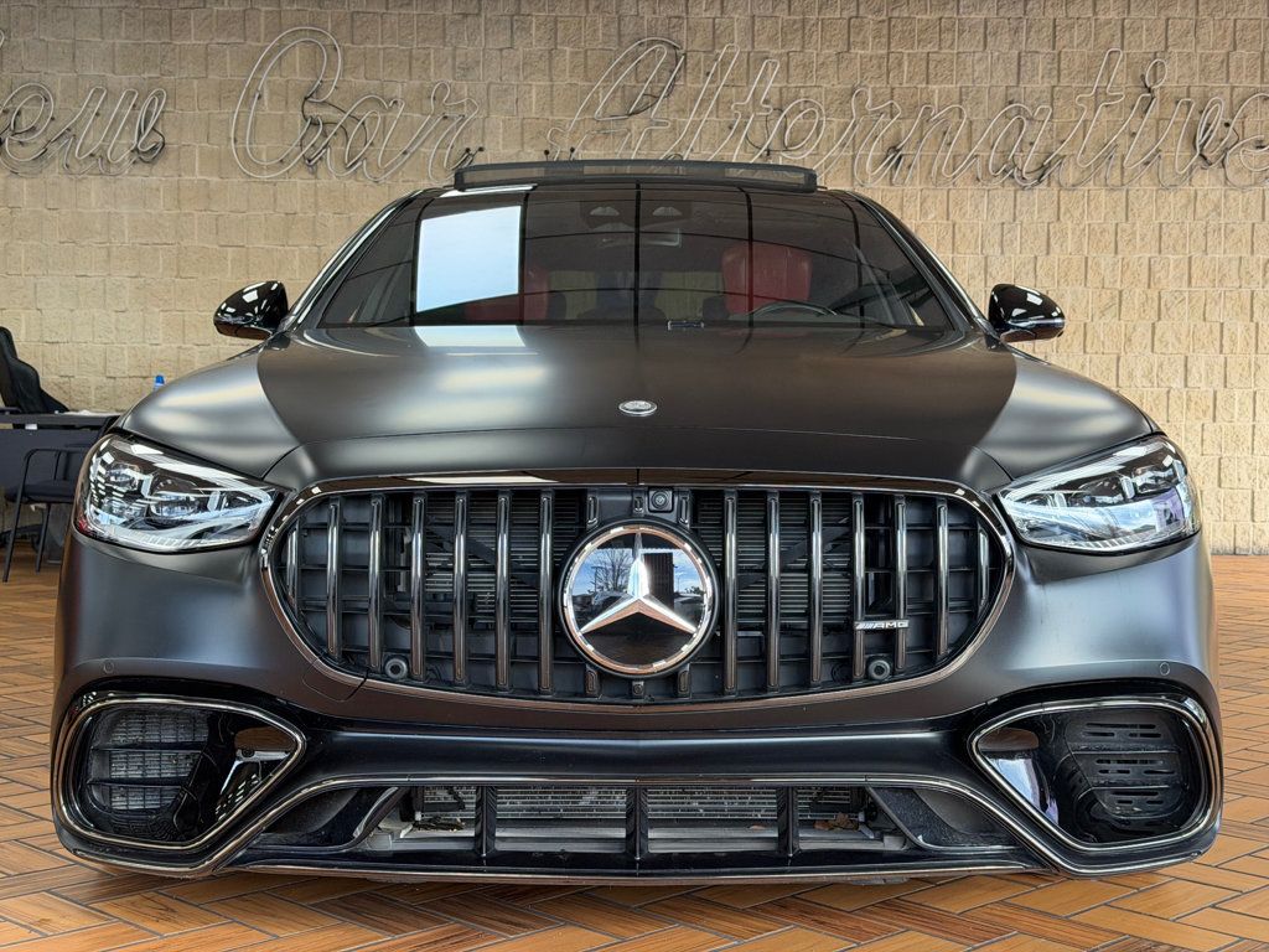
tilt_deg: -2.3
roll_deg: -0.5
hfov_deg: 39.7
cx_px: 634
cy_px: 476
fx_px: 1760
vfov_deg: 30.3
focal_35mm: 48
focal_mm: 6.76
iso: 125
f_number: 1.78
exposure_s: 1/214
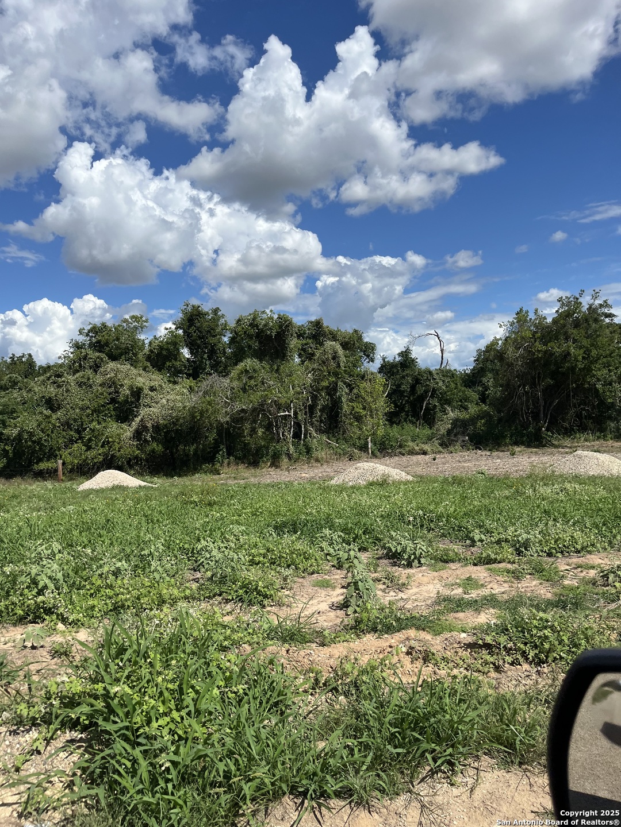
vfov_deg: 67.3
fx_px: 622
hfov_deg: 53.1
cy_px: 414
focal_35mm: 26
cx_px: 310
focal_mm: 5.1
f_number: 1.6
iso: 50
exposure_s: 1/5319
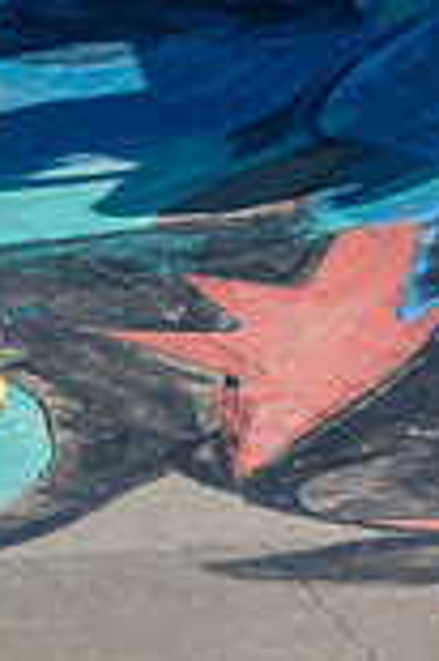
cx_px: -21
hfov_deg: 2.8
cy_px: 107
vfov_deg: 4.2
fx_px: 8946
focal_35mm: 488
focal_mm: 112
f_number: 8
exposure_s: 1/1000
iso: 200
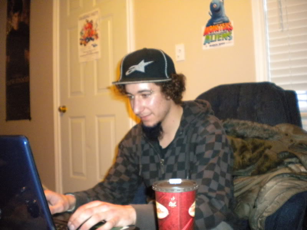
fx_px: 310
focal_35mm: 35
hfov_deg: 52.6
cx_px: 154
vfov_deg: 40.7
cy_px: 115
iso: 800
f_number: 3.1
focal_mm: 6.3
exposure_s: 1/30
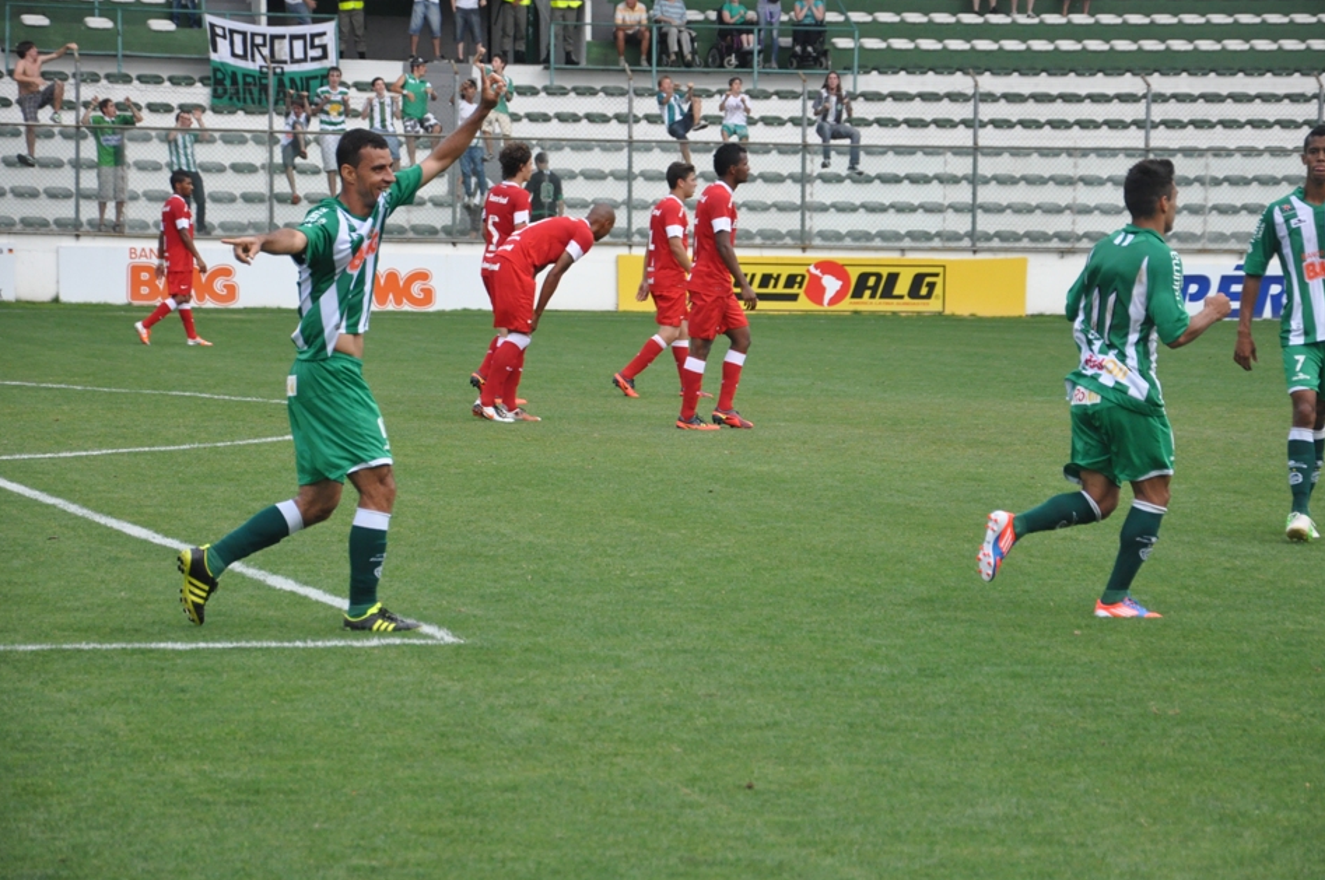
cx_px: 714
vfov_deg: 8.6
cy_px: 432
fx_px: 5845
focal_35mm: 159
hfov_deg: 12.9
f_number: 5.6
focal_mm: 98
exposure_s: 1/1250
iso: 1000
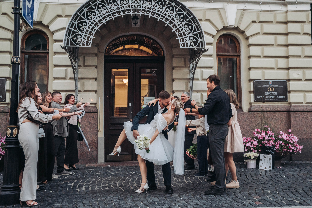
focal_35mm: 40
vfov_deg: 33.1
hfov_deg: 48.0
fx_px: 350
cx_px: 168
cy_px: 97
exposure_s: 1/1000
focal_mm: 36.7
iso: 1250
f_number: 2.8
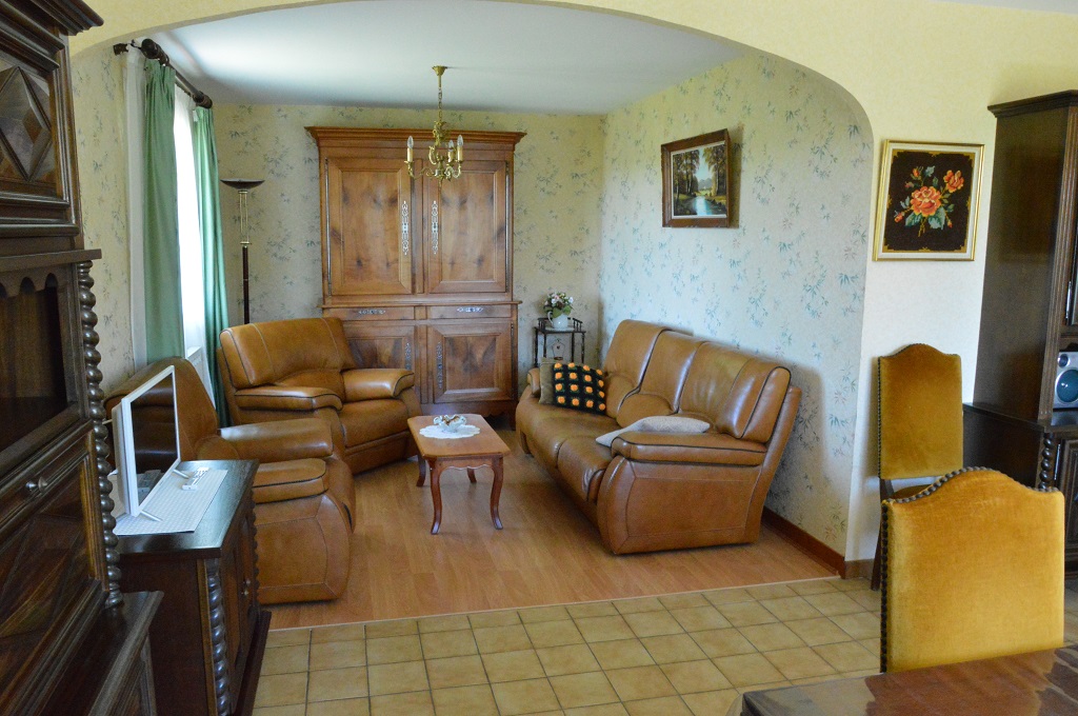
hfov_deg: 67.4
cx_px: 539
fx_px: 807
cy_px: 358
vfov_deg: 47.8
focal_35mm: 27
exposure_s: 1/30
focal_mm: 18
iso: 6400
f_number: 16
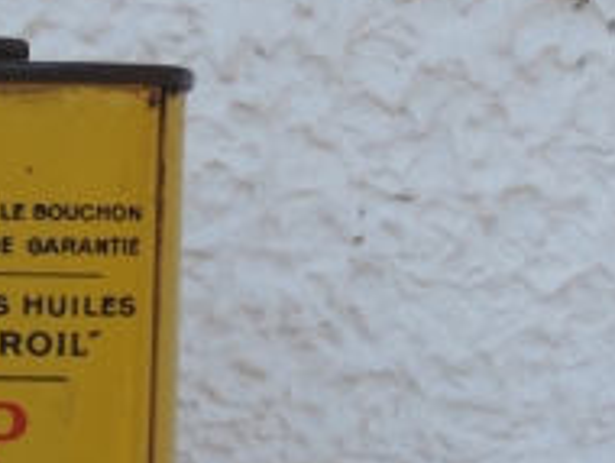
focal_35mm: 104
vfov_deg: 13.6
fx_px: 1850
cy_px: 654
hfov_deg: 18.4
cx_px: 19
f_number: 3.2
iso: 80
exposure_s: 1/200
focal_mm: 5.8
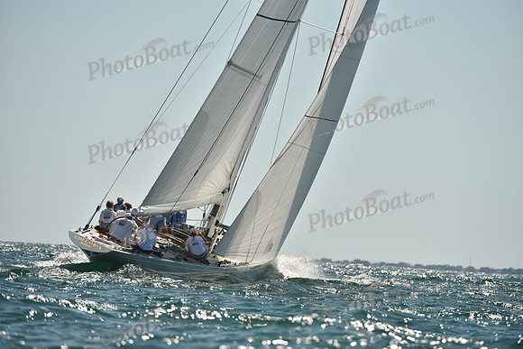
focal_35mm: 340
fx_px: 4940
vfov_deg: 4.0
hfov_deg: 6.1
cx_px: 262
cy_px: 174
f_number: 5.6
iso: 250
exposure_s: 1/2000
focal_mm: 340
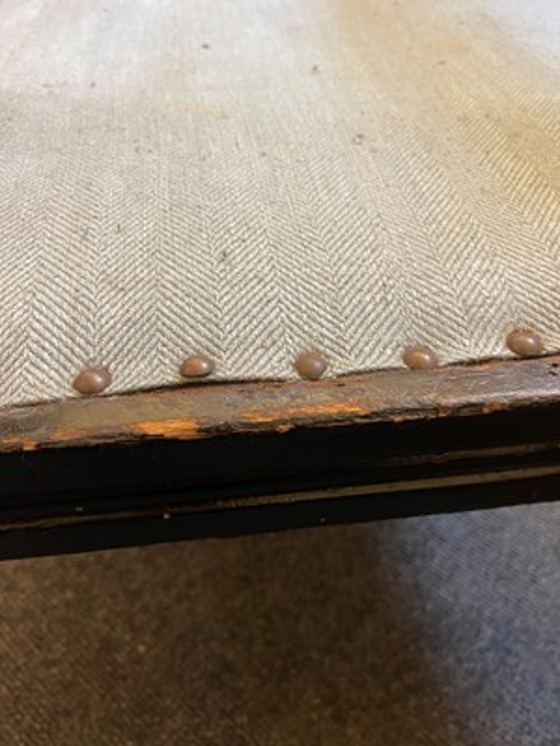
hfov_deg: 54.9
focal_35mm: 25
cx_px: 280
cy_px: 373
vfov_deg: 69.4
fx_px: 539
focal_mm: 5.1
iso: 250
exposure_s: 1/50
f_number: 1.6
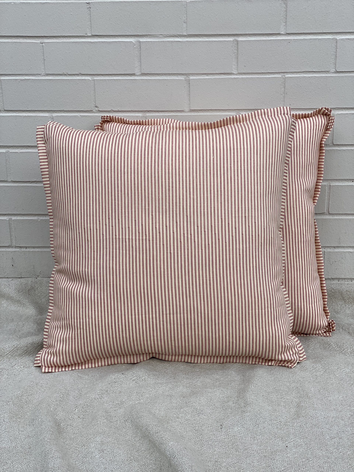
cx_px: 177
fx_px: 709
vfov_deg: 36.8
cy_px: 236
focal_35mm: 52
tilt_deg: -17.2
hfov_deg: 28.0
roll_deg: +0.4
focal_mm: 6
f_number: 2
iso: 20
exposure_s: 1/265
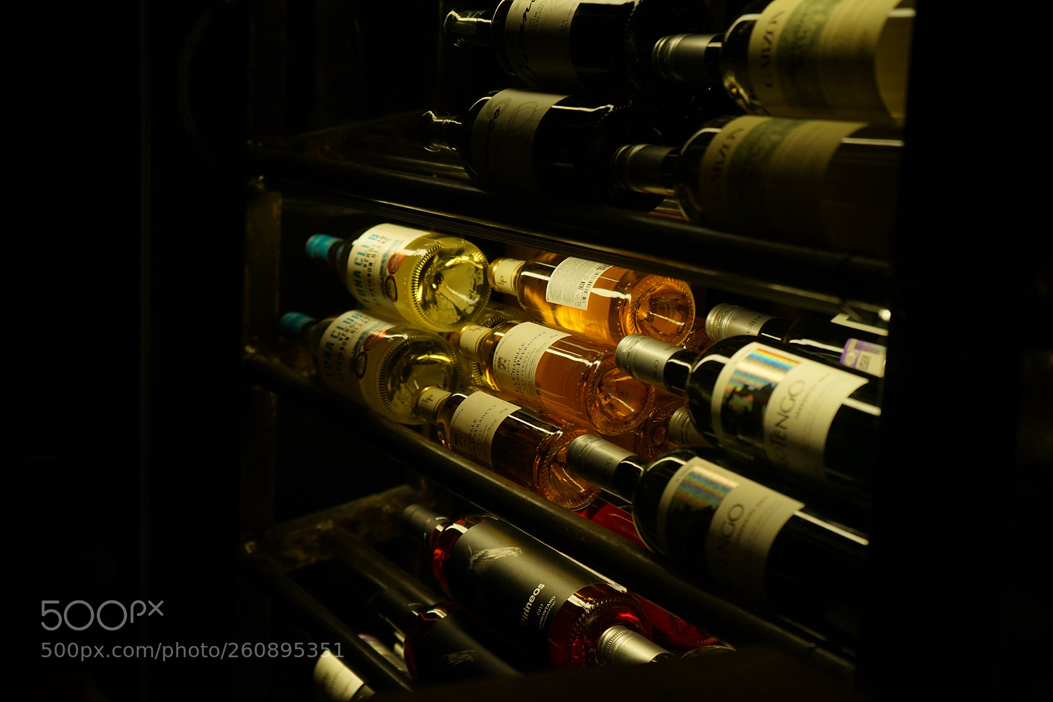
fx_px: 1462
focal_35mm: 50
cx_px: 526
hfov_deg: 39.6
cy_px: 351
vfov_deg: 27.0
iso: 640
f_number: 4.5
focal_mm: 50
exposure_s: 1/125
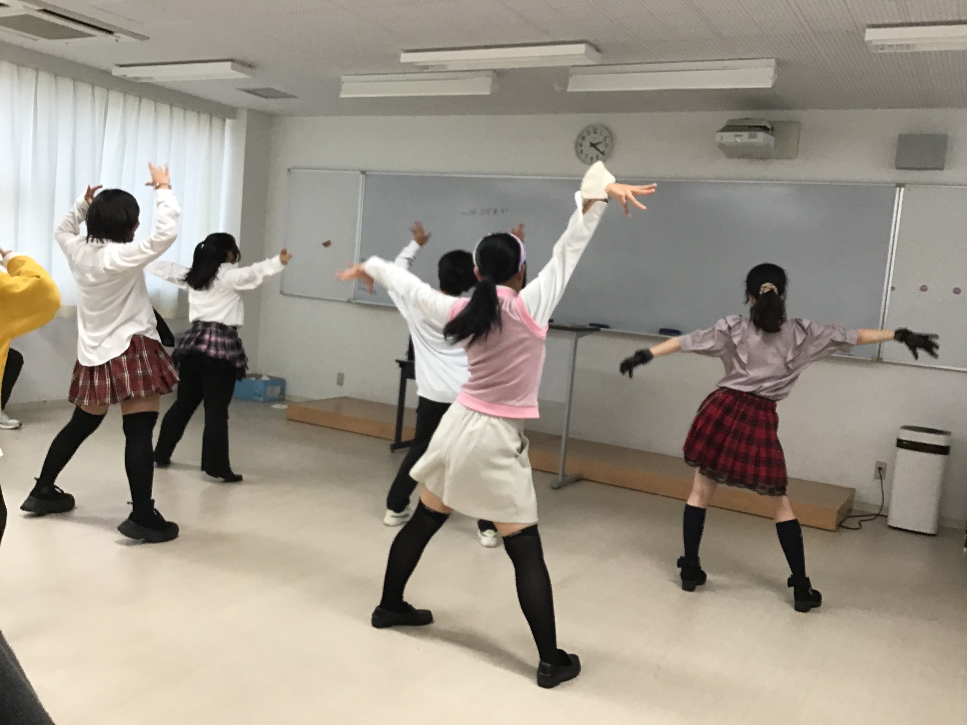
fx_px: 866
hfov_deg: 58.4
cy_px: 362
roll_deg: -4.6
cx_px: 484
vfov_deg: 45.4
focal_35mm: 31
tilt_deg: -5.1
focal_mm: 3.3
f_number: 2.4
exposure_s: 1/30
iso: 40
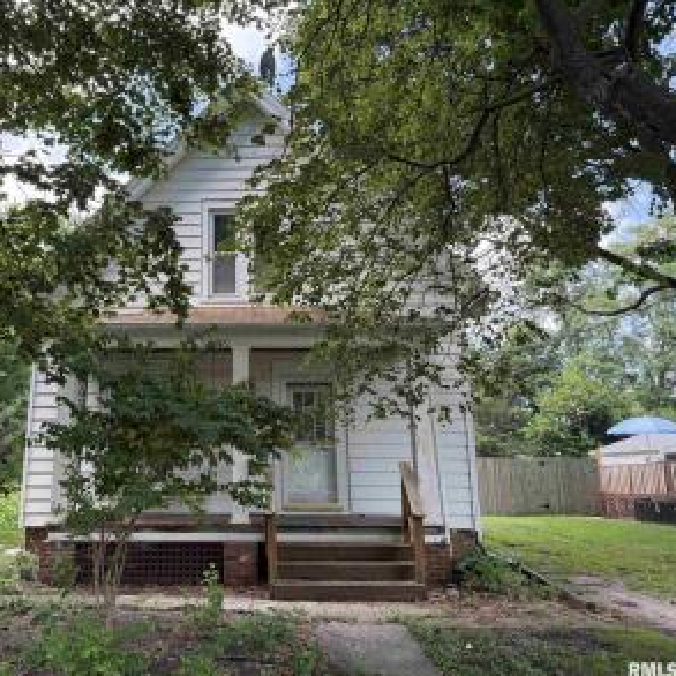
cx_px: 235
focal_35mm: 29
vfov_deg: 55.6
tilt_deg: +11.5
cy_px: 339
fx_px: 641
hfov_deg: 54.7
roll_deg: -0.1
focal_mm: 6.76
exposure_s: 1/440
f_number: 1.78
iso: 100
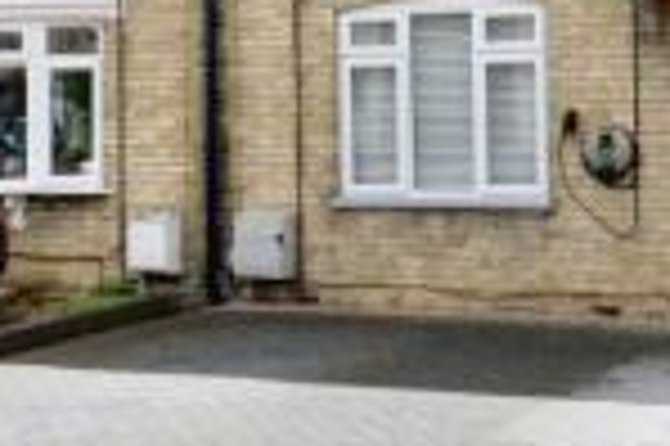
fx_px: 1190
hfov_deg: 30.8
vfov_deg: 20.0
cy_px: -70
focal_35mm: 64
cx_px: 526
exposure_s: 1/180
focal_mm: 13.2
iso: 125
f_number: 7.1
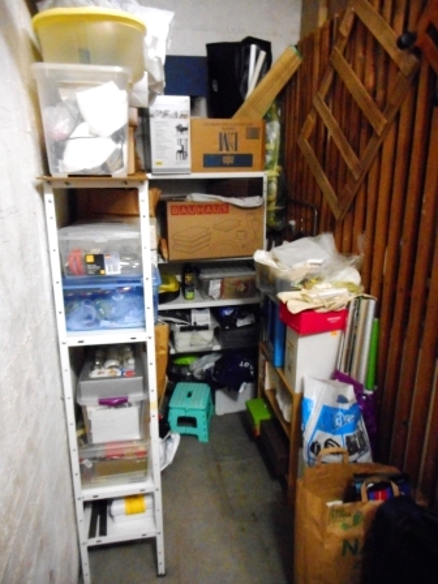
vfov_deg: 69.4
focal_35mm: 25
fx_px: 422
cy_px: 292
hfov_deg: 54.9
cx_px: 219
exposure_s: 1/8
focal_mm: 4.5
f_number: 3.7
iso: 800
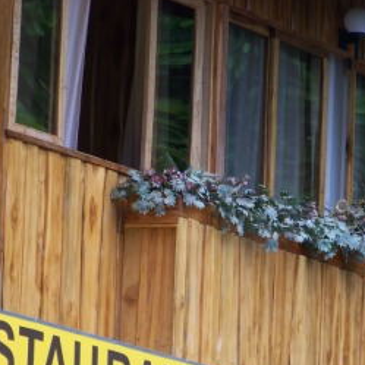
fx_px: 5428
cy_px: 229
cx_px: 151
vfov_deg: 3.9
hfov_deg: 3.9
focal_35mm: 455
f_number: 4
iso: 64
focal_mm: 47.4
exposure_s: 1/100
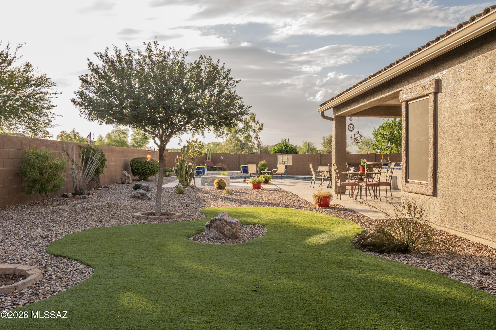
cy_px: 165
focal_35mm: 30
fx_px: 413
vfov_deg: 43.6
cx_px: 248
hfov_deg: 61.9
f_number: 11
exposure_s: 1/80
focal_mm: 20
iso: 200
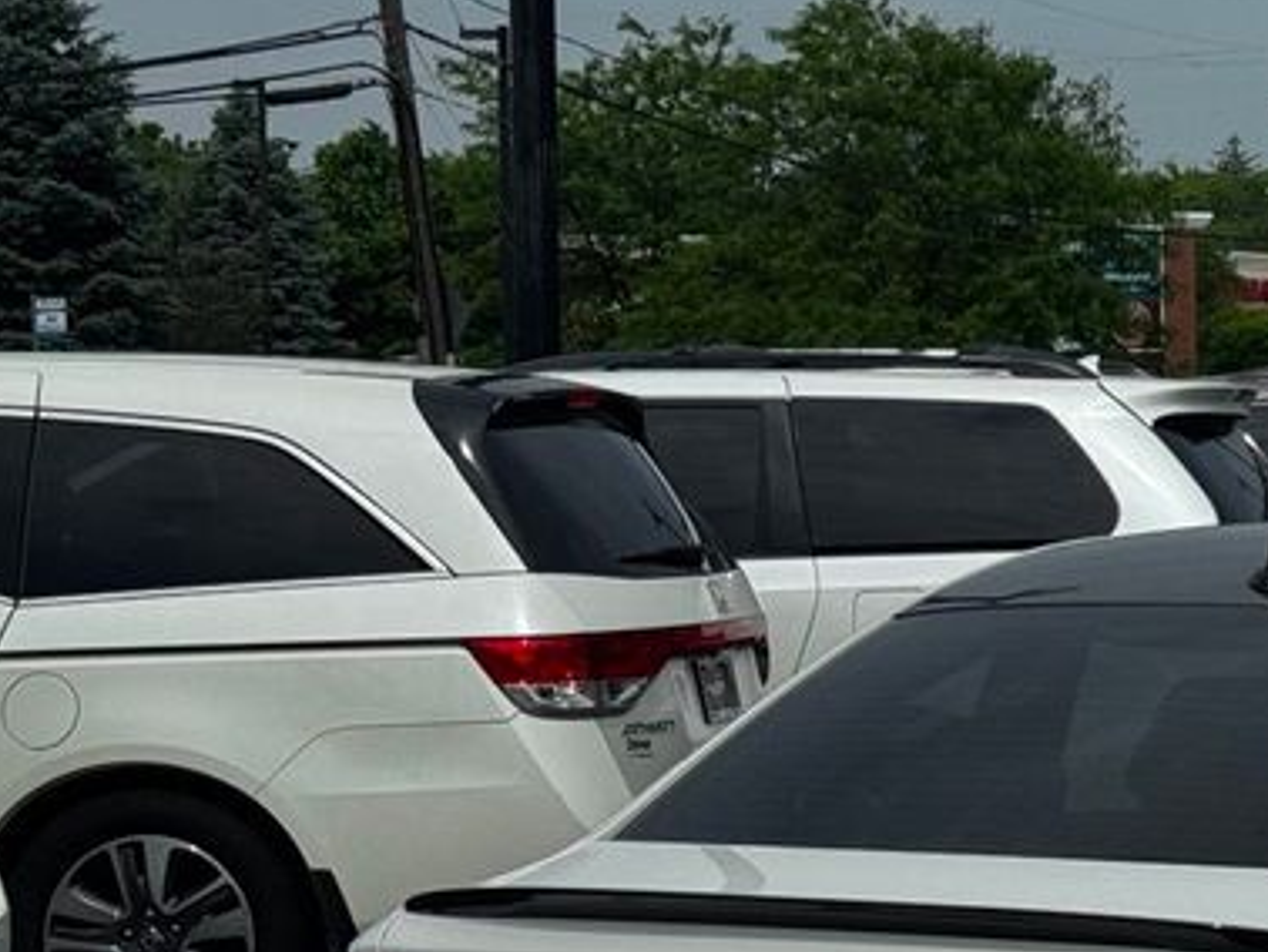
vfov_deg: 11.4
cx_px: 1640
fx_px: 4765
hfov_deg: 14.5
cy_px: 835
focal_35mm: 130
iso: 80
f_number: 1.78
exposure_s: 1/9009
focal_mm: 6.76
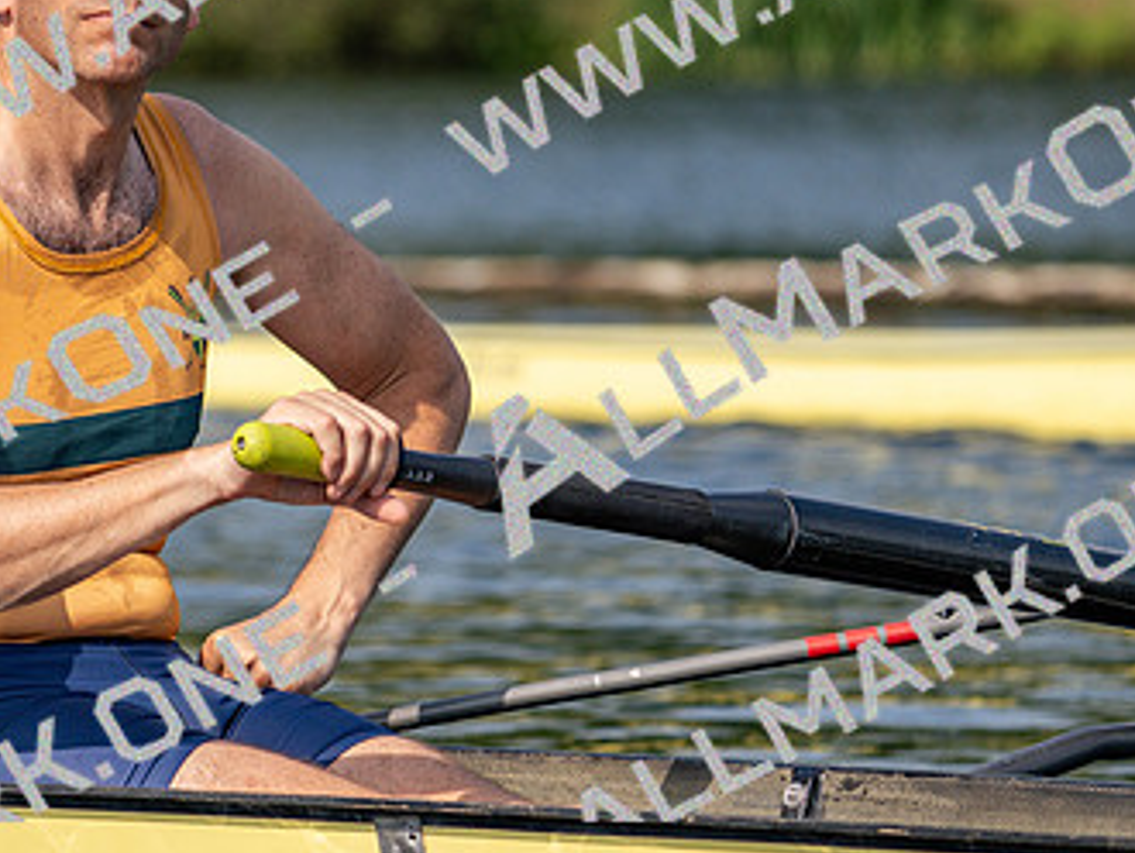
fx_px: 12862
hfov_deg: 5.0
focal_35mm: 392
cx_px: 196
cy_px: 232
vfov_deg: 3.8
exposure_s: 1/1600
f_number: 5.6
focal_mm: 232
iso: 250
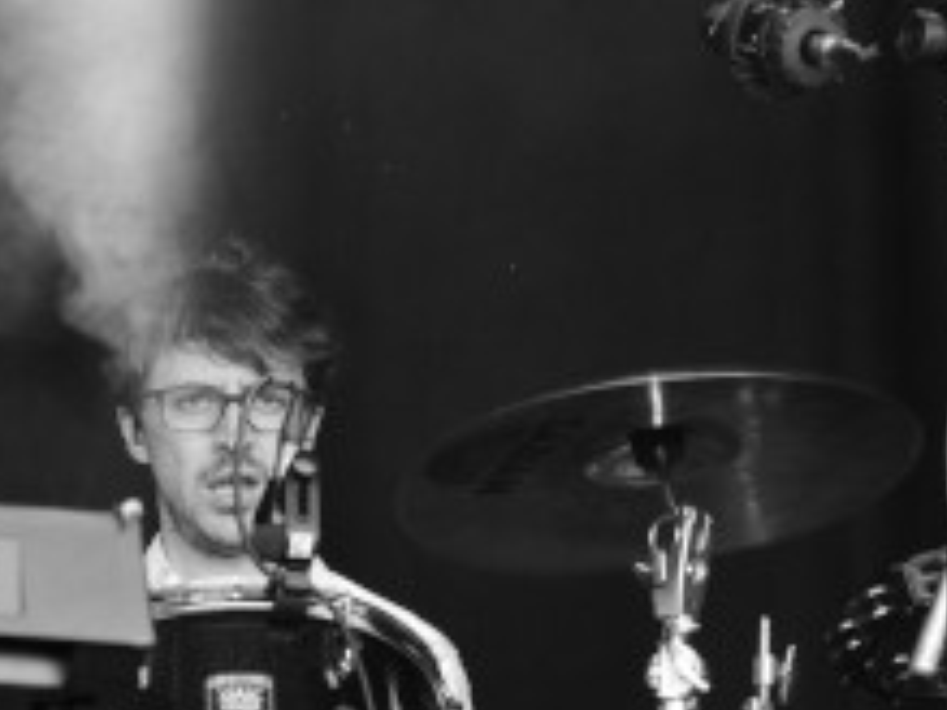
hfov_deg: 9.7
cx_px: 419
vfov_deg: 7.2
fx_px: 5605
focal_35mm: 205
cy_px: 576
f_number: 5.2
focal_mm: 35
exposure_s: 1/80
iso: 400
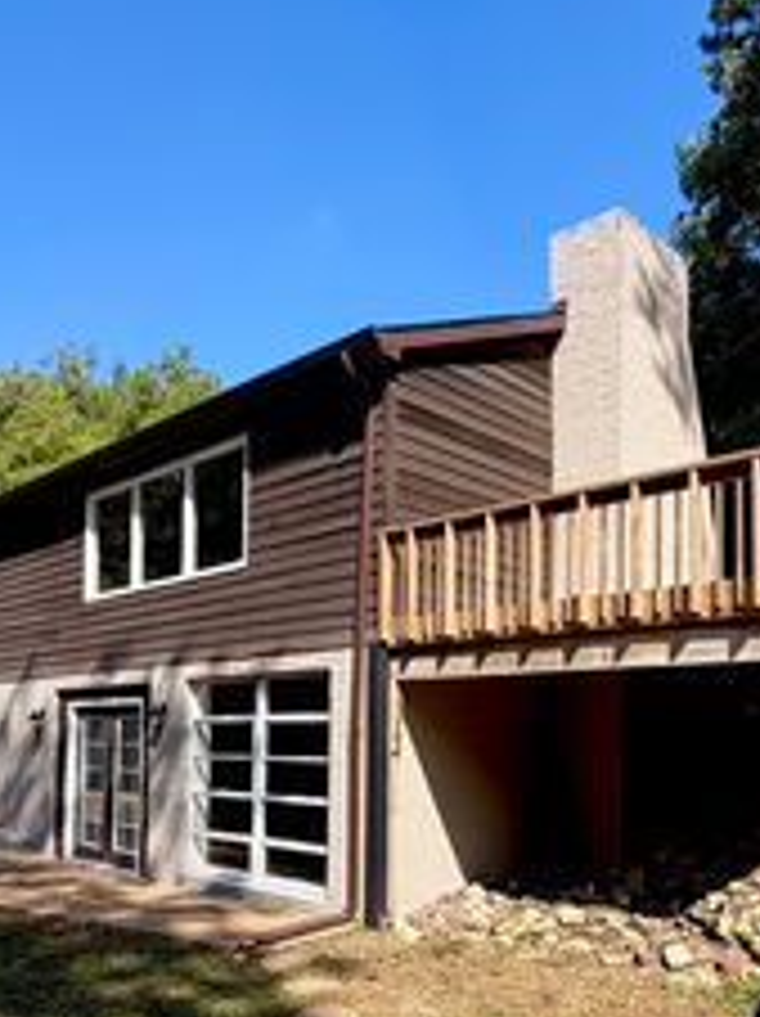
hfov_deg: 45.4
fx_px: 909
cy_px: 700
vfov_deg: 56.8
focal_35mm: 31
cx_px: 387
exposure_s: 1/770
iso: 40
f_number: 2.2
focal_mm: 2.22
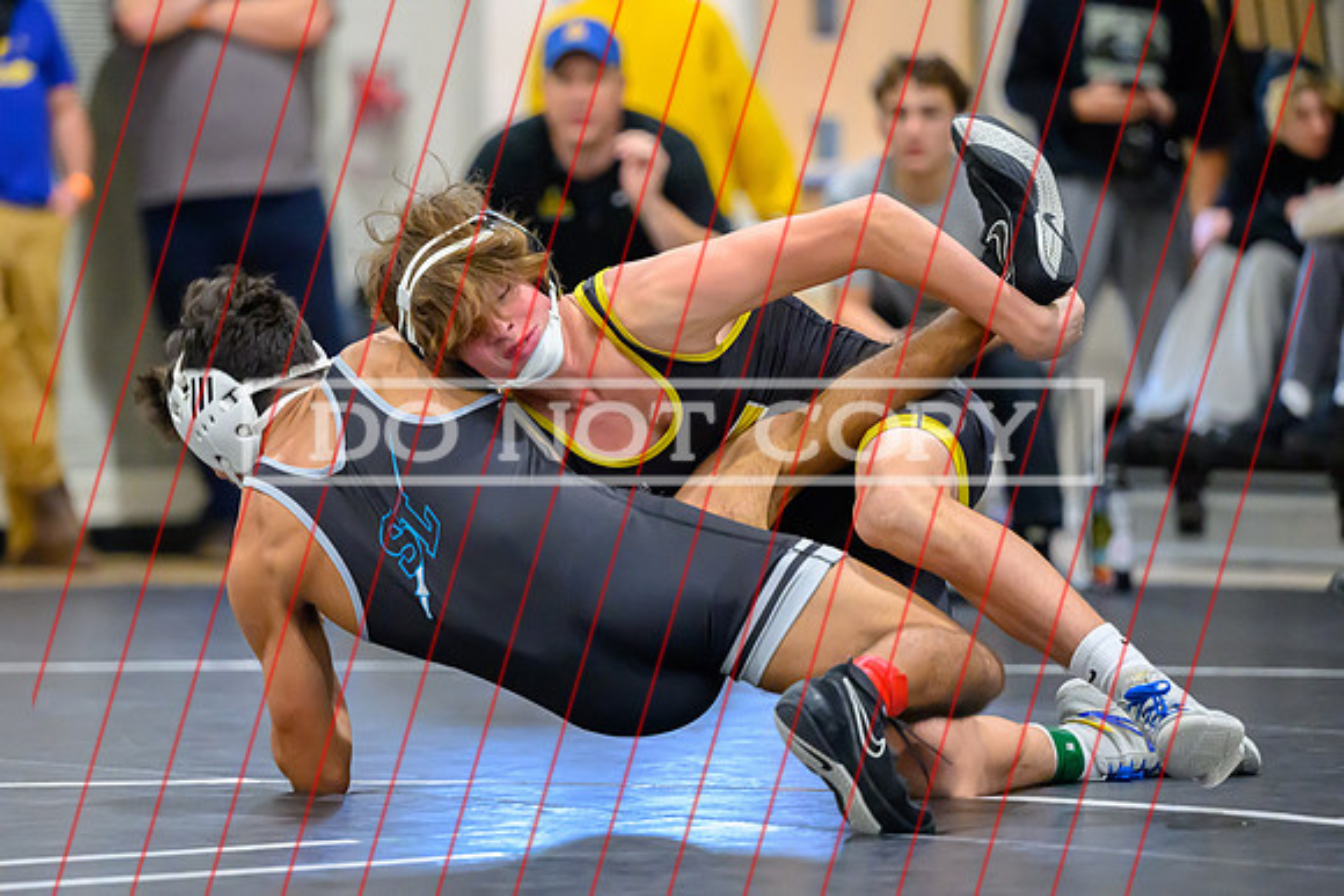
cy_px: 365
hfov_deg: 10.4
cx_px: 614
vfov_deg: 7.0
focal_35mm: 198
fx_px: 7380
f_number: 2.8
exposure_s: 1/640
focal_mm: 165
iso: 8000
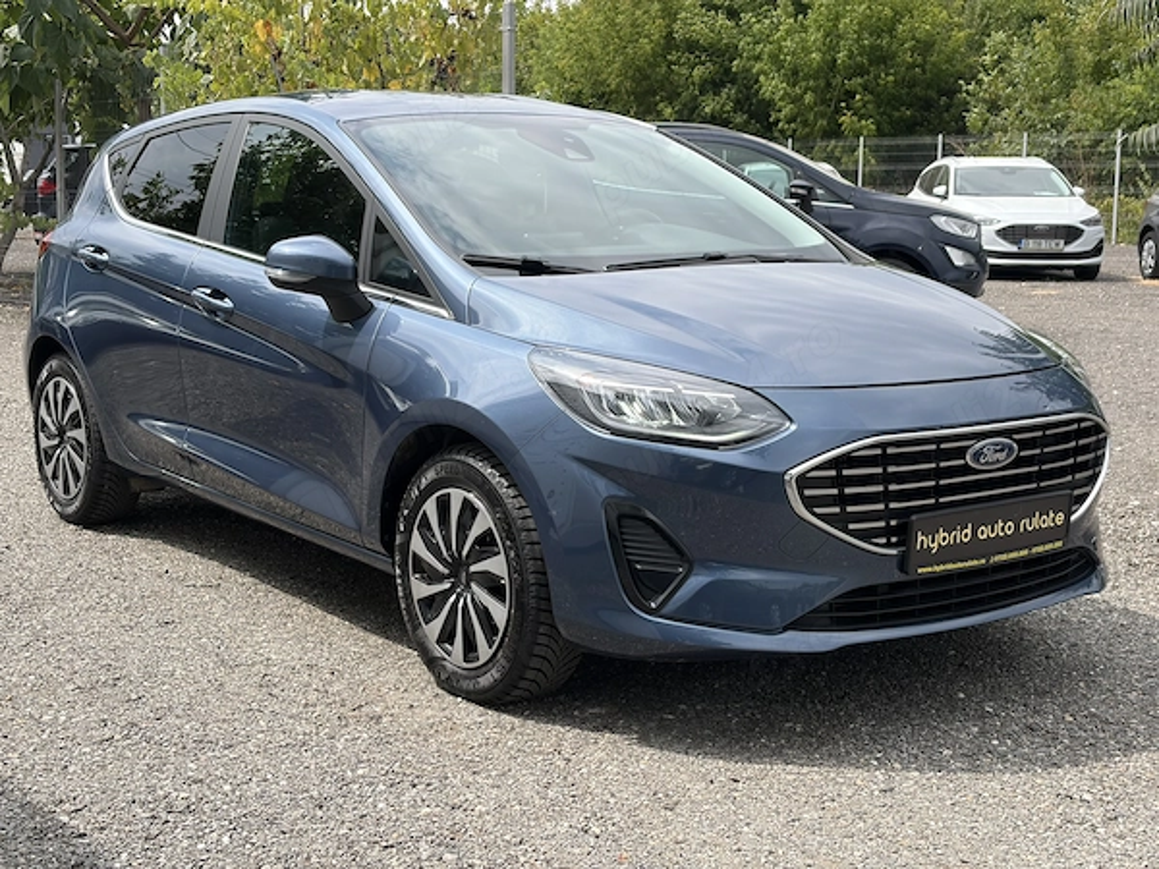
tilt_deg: -8.4
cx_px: 580
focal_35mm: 52
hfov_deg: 36.8
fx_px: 1741
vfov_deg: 28.0
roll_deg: +0.4
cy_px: 434
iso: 32
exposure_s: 1/1957
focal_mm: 5.96
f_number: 1.6
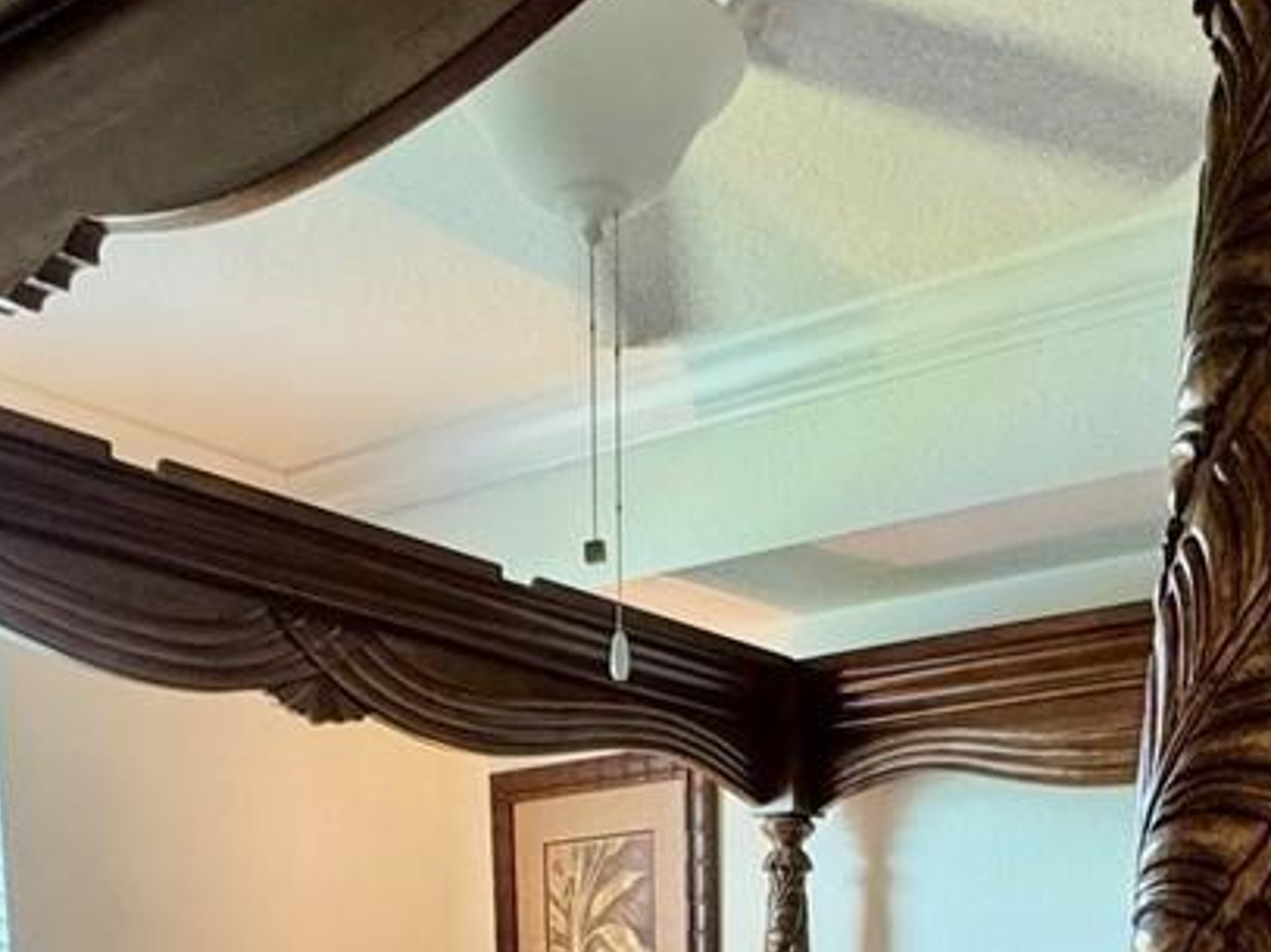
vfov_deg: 21.2
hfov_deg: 34.8
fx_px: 2019
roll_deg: -0.6
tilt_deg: -10.4
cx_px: 793
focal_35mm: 55
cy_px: 1529
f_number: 2.2
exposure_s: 1/60
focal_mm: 2.22
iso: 250
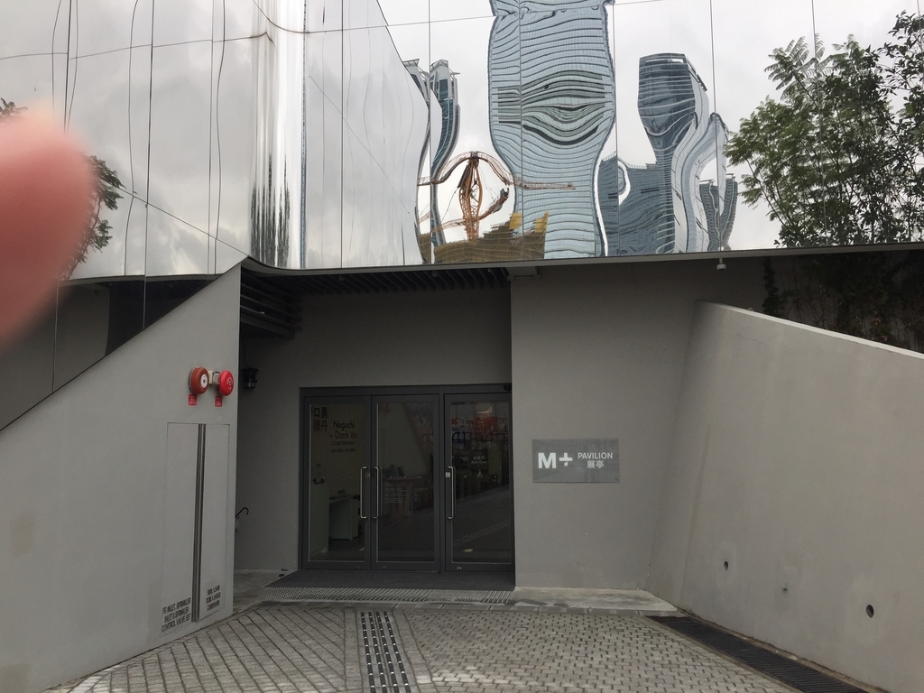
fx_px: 774
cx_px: 462
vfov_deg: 48.2
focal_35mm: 29
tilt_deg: +7.4
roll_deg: -1.2
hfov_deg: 61.7
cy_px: 346
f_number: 2.2
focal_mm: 4.15
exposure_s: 1/824
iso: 32
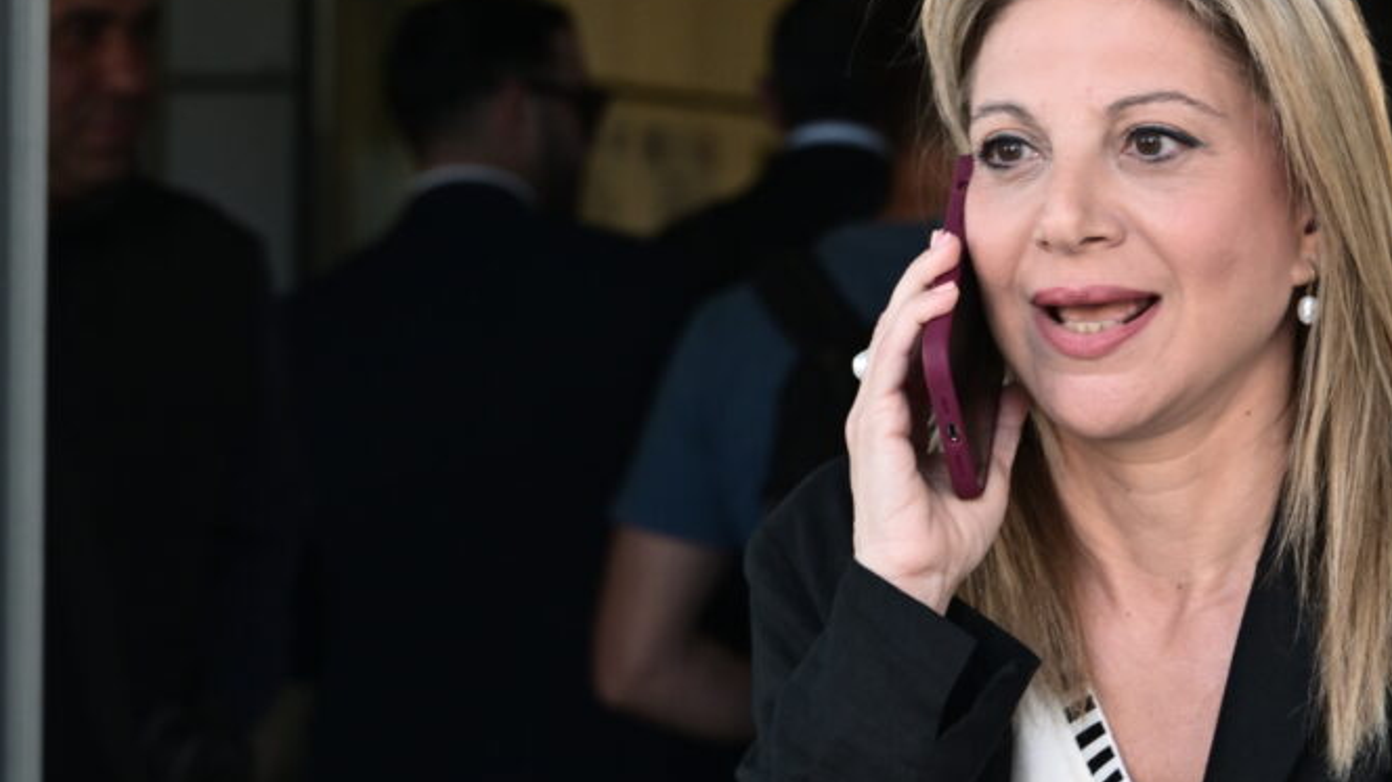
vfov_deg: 6.7
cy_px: 316
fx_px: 6679
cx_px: 985
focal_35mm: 181
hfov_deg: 11.9
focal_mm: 75
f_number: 5
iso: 800
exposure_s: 1/400
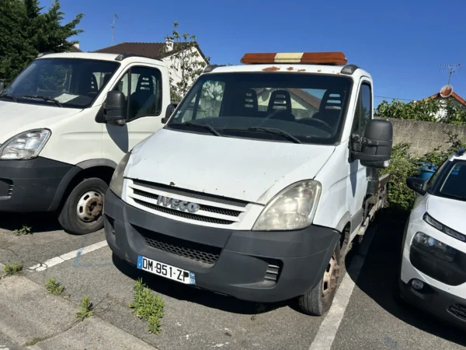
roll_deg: -7.0
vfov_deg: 53.1
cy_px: 175
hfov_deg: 67.3
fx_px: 350
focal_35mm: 26
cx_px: 233
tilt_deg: -7.5
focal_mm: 5.7
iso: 50
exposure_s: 1/8696
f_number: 1.5
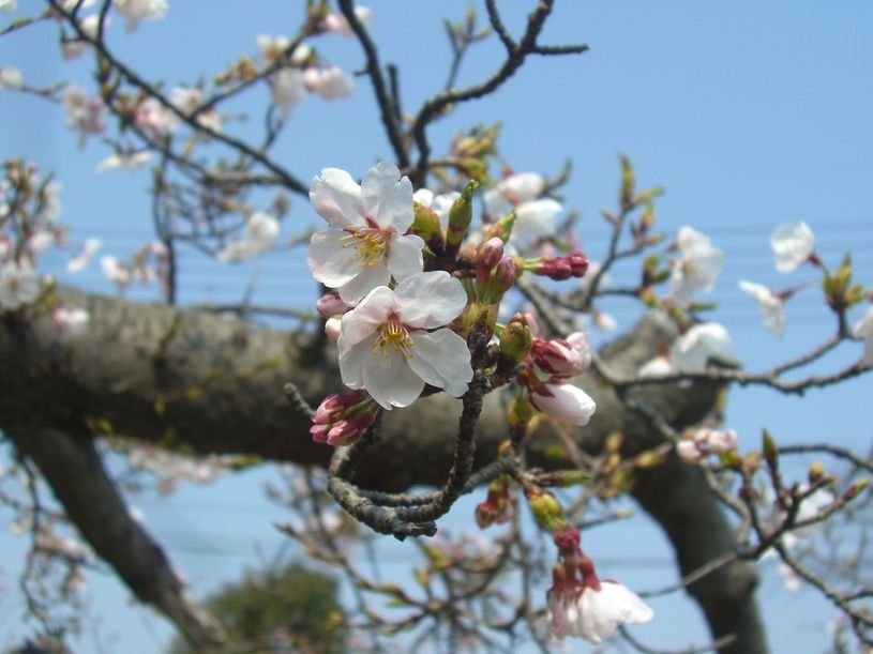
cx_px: 436
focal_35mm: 46
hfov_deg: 41.2
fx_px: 1160
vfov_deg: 31.5
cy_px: 327
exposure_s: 1/200
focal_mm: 9.6
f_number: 6.2
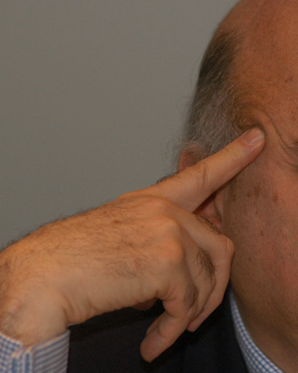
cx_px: 265
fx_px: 4311
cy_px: 186
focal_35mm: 391
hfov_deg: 4.0
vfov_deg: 5.0
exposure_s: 1/160
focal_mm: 145
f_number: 3.2
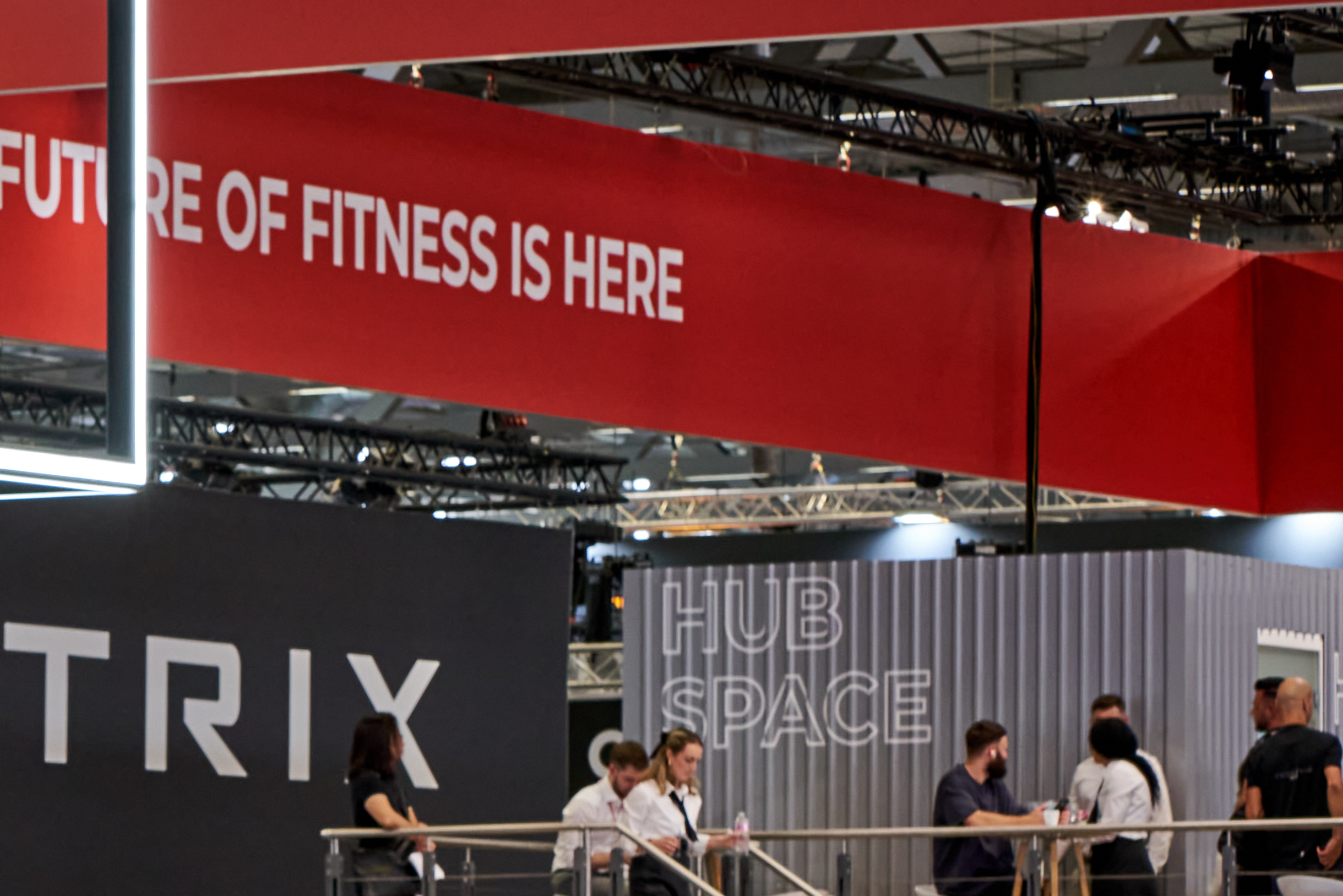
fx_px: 10111
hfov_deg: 7.5
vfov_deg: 5.1
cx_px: -760
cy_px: 1065
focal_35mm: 271
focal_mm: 85
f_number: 8
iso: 1250
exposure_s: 1/50
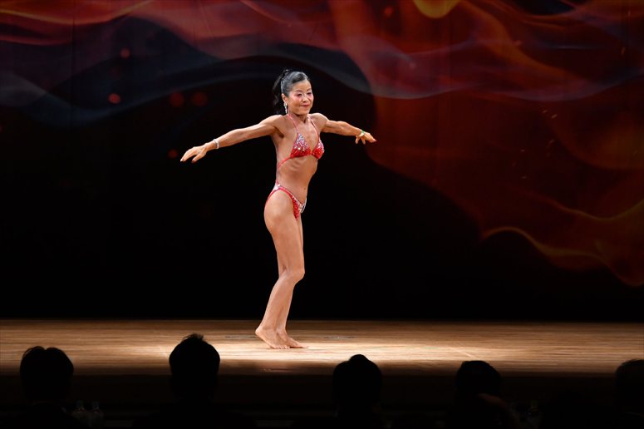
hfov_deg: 10.2
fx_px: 3612
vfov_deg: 6.8
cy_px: 214
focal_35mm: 202
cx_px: 322
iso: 3200
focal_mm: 135
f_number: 5.6
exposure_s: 1/400
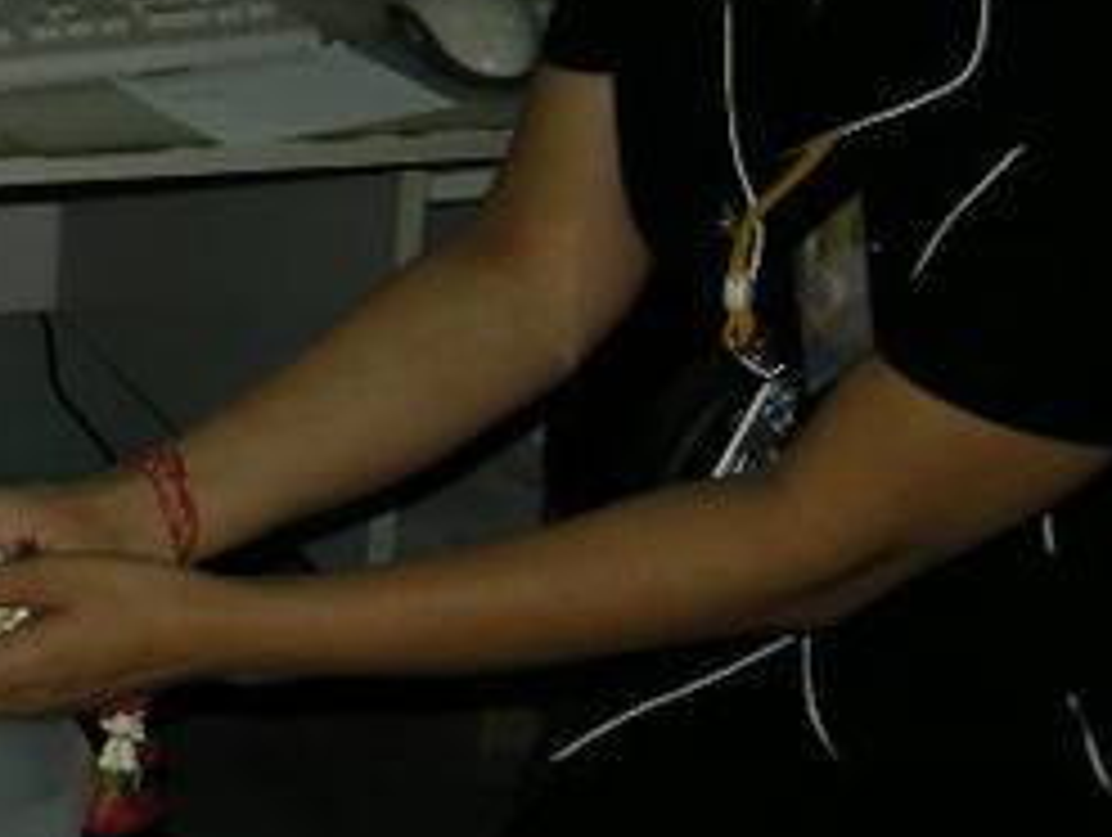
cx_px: -720
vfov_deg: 11.2
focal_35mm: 133
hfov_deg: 13.6
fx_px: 4279
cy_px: 547
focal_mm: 7.5
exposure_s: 1/60
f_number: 2.7
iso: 64
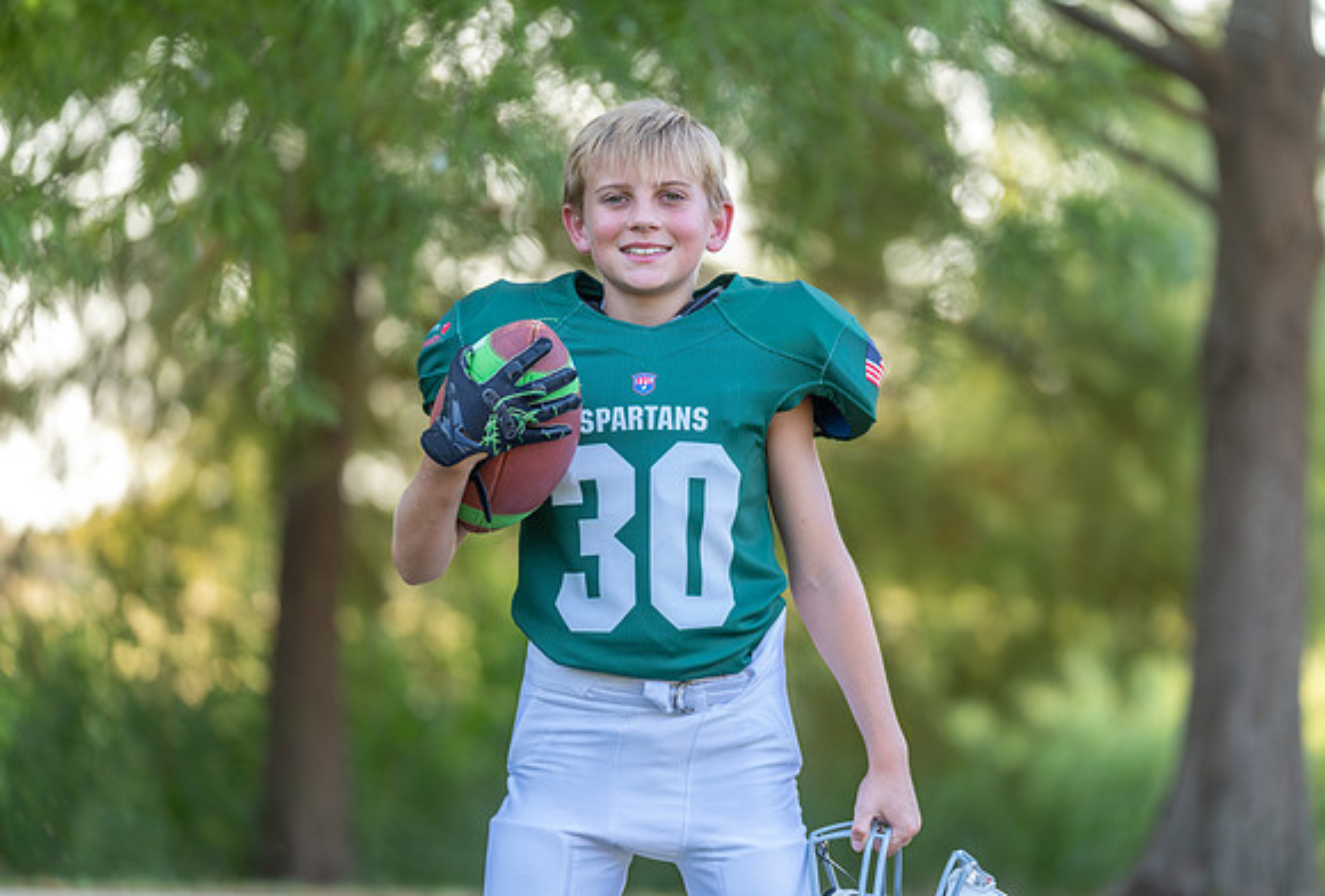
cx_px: 702
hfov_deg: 14.1
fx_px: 5345
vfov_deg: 9.6
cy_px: 427
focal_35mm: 145
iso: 250
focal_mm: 137
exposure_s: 1/320
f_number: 2.8
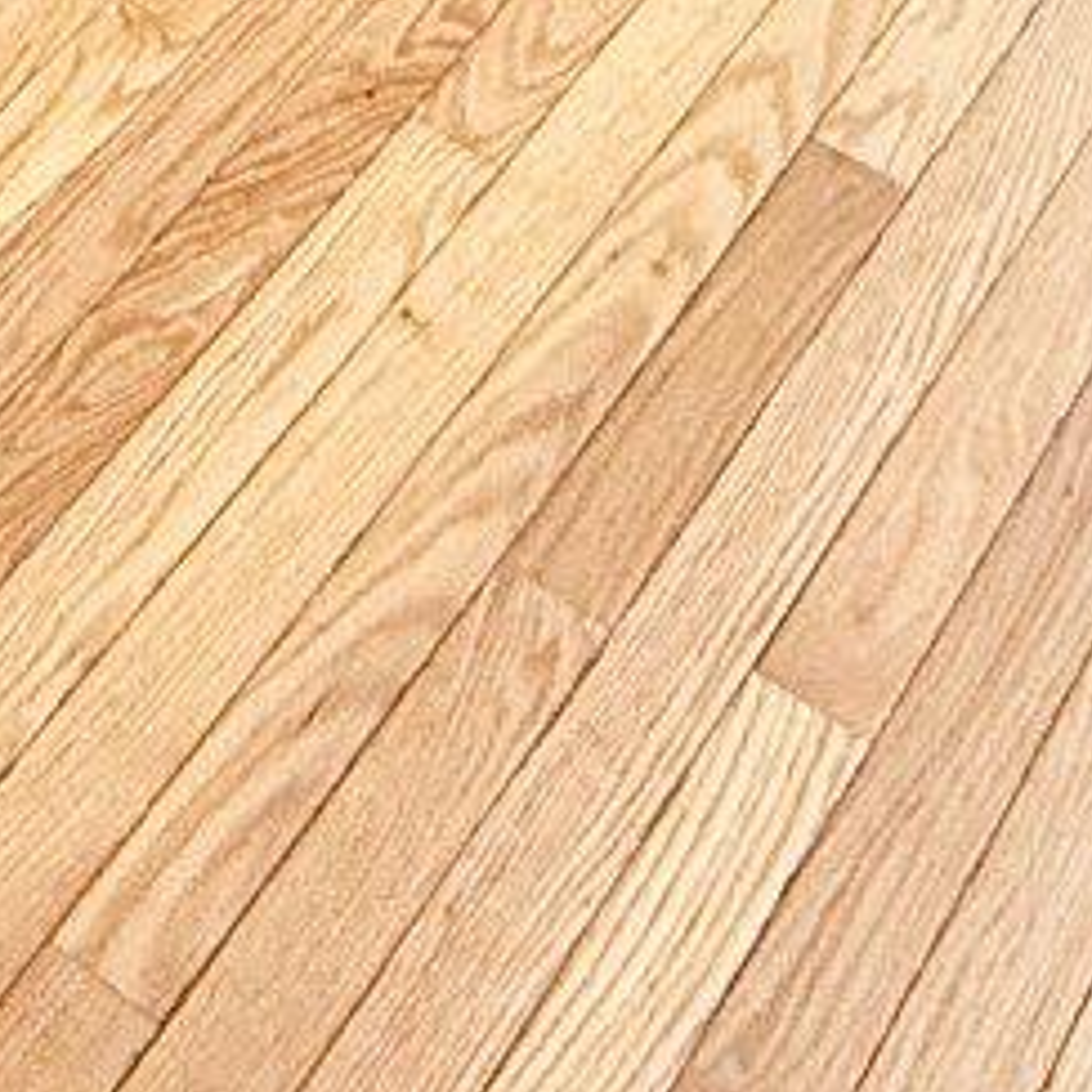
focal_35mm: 104
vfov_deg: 11.6
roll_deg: +0.5
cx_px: -166
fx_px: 3712
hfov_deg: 16.2
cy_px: -1942
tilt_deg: -12.6
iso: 125
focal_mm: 2.22
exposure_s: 1/99
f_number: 2.2
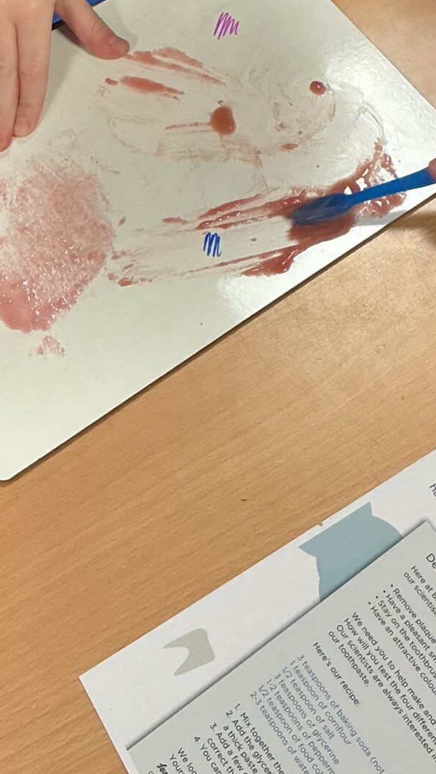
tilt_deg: -51.5
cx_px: 171
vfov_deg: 26.0
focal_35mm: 76
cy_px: -50
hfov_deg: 15.9
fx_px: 1561
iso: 125
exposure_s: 1/60
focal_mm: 3
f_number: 1.8
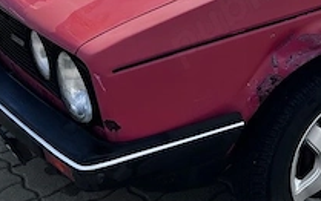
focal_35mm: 79
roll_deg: -2.0
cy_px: -8
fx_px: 692
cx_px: 329
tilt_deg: -20.7
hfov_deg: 24.8
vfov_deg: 16.2
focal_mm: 5.7
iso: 50
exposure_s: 1/3831
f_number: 1.5
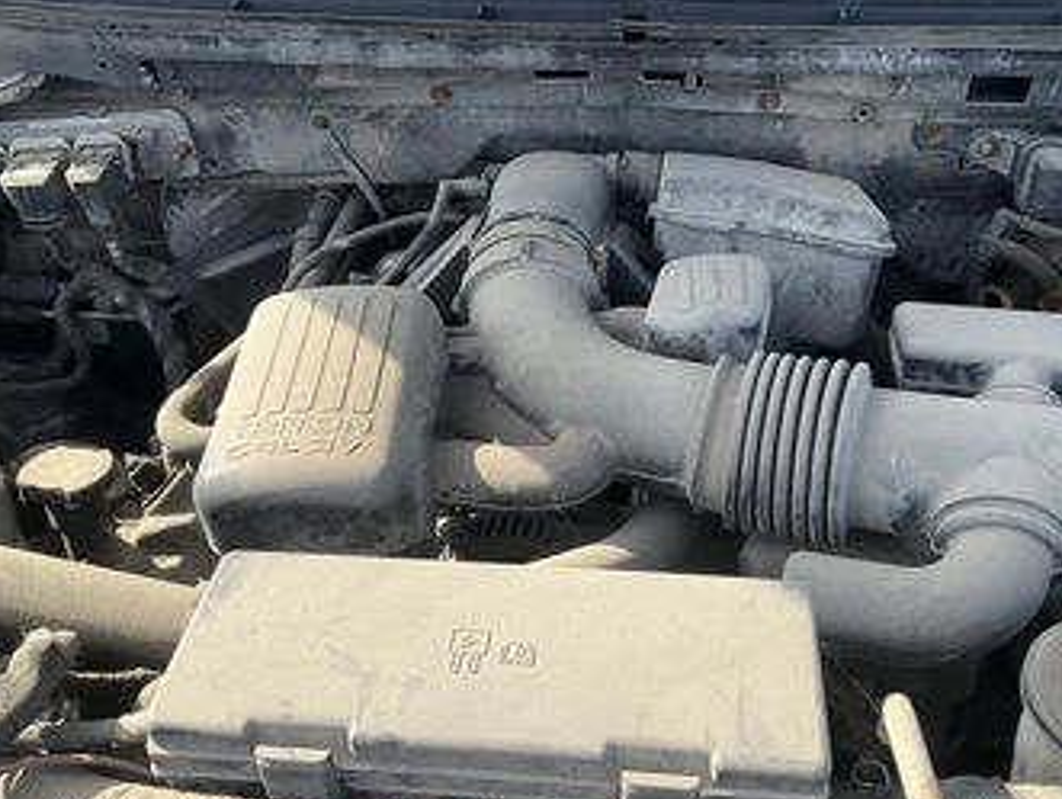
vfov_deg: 40.8
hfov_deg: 52.5
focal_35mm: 35
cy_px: 401
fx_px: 1075
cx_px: 581
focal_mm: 3
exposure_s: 1/419
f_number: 1.8
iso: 25
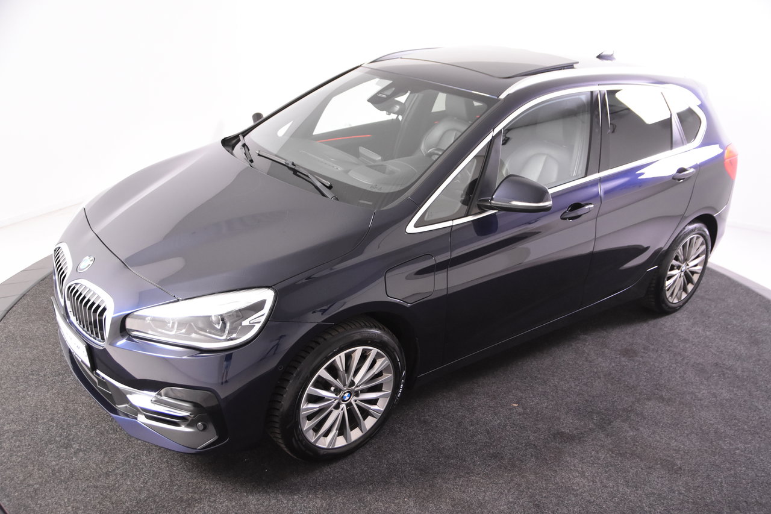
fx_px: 707
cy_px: 257
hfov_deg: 57.2
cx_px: 386
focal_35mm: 33
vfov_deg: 40.0
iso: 1600
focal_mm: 22
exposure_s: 1/40
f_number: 3.2
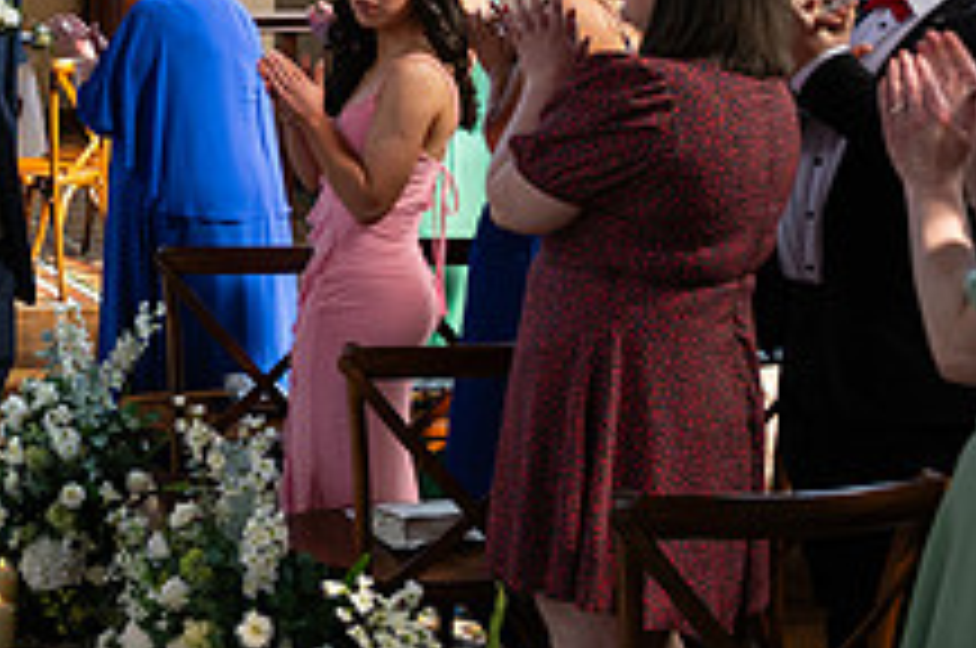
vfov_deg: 18.0
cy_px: 137
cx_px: -256
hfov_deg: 24.1
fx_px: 2030
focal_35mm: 75
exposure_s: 1/160
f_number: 3.5
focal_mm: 28
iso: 500
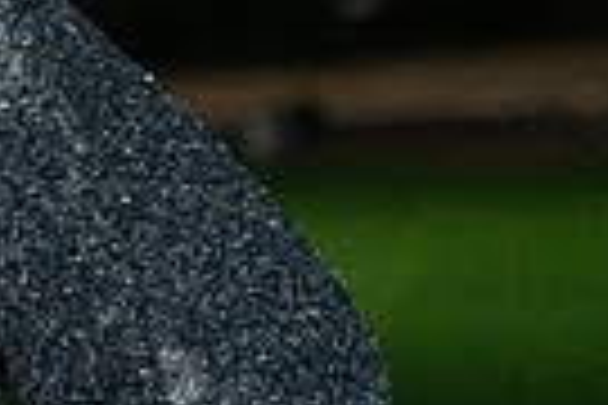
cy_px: -79
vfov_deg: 4.3
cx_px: -644
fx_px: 5370
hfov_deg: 6.3
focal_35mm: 318
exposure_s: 1/200
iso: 3200
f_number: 4
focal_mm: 74
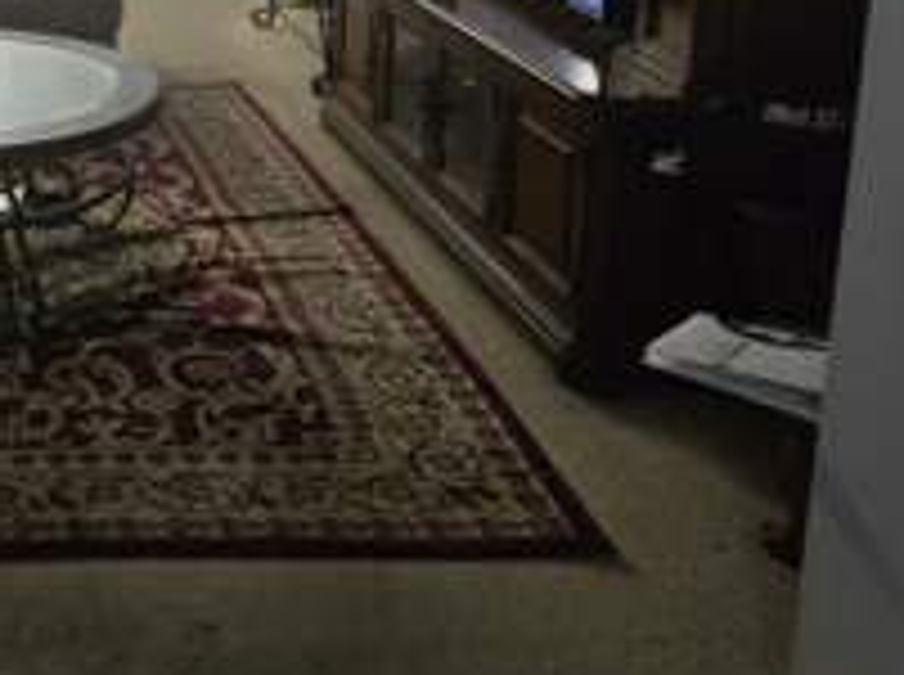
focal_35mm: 55
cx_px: -22
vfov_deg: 24.9
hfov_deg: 32.0
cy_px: -43
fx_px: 1434
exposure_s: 1/120
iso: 640
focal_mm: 5.4
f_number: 1.8
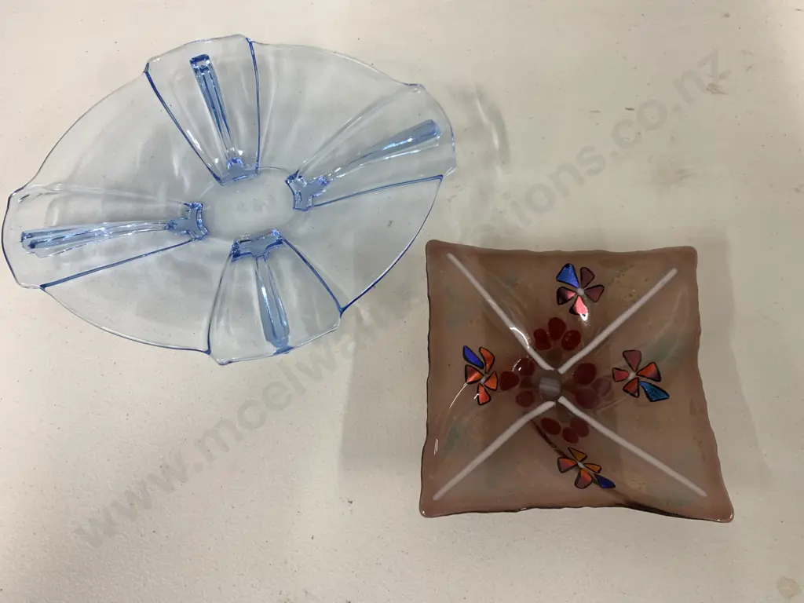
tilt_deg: -69.7
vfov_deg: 53.1
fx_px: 604
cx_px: 402
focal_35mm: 26
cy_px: 302
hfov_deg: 67.3
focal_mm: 4.25
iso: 80
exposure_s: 1/50
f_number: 1.8
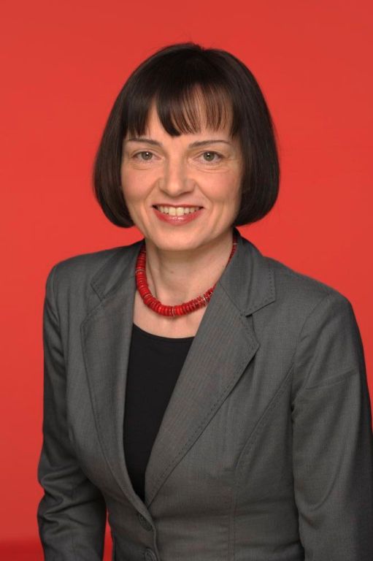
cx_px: 186
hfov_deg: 16.1
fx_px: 1323
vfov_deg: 23.9
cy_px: 280
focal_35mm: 85
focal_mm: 85
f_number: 11
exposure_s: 1/200
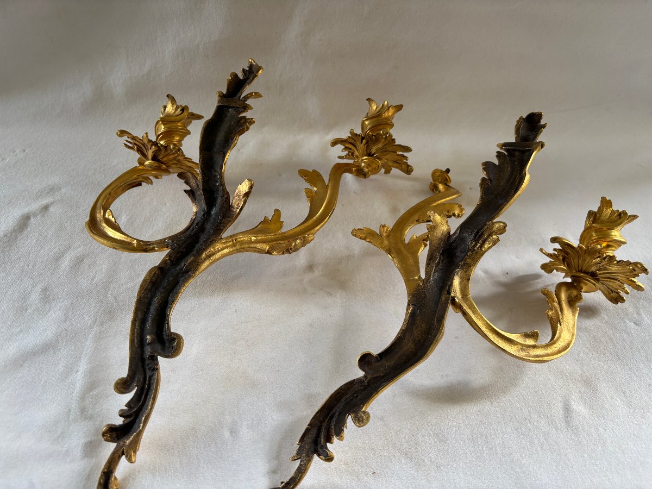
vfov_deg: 53.1
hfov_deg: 67.3
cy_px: 244
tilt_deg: -46.3
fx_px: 490
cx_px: 326
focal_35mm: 26
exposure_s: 1/121
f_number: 1.6
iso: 80
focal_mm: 5.96
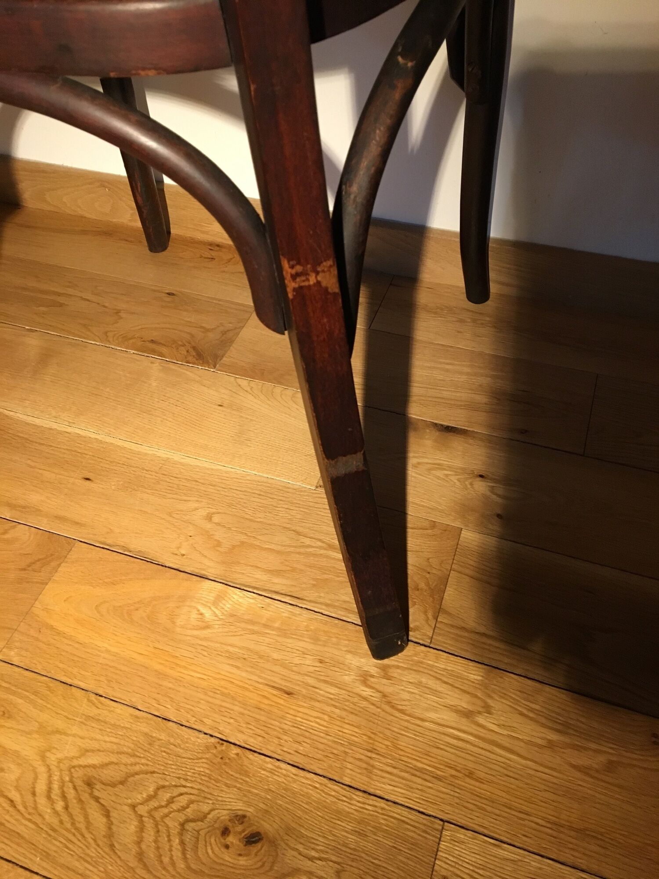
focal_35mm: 29
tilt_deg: -48.2
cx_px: 330
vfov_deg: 61.7
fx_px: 736
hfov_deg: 48.2
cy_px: 440
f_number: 2.2
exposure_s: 1/33
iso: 160
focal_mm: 4.15
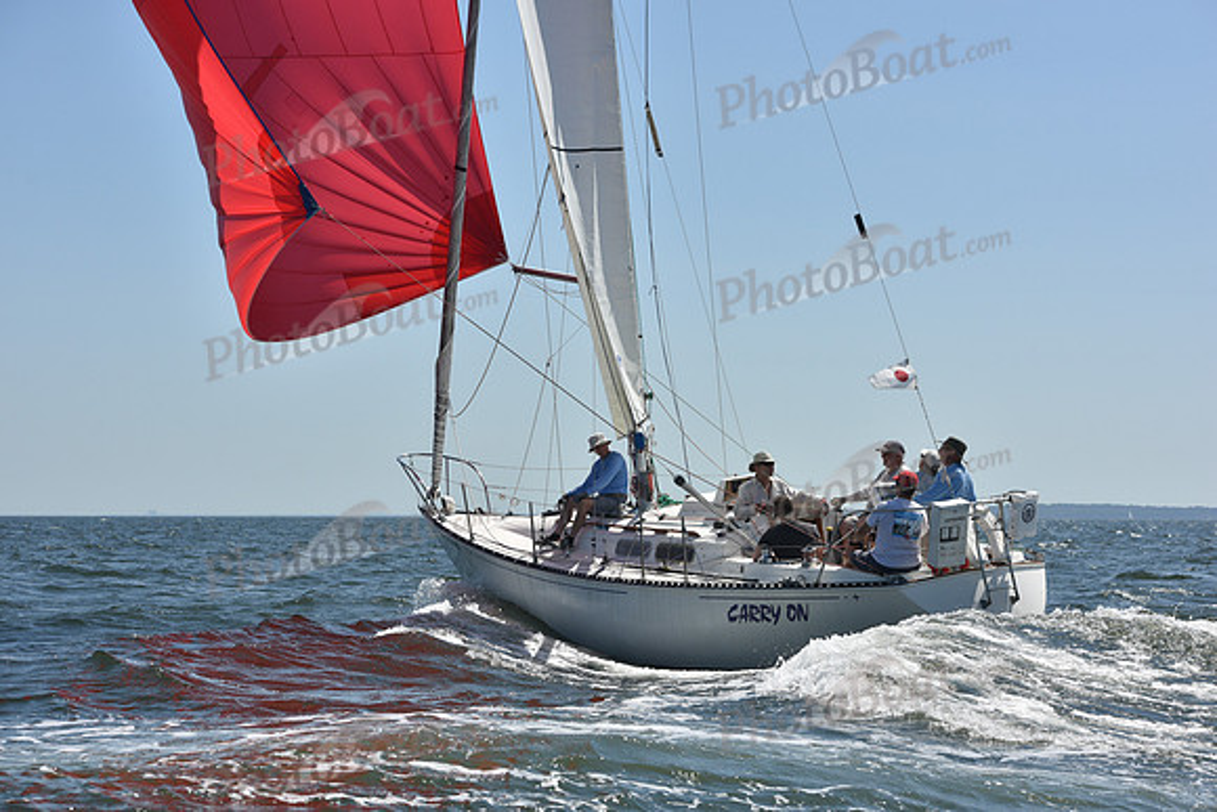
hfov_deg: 26.0
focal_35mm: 78
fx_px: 2637
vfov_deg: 17.5
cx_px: 608
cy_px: 406
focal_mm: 78
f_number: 9
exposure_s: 1/1250
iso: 250
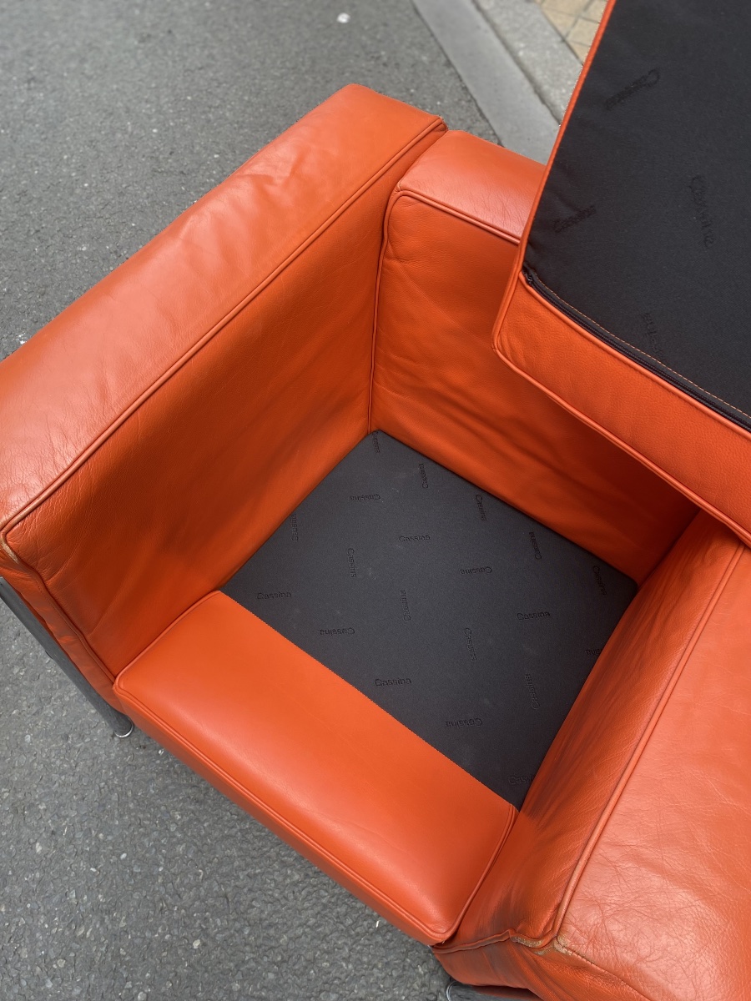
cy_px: 500
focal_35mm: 26
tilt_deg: -59.2
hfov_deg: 53.1
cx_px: 376
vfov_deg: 67.3
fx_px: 752
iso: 32
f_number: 1.8
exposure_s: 1/312
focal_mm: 4.25
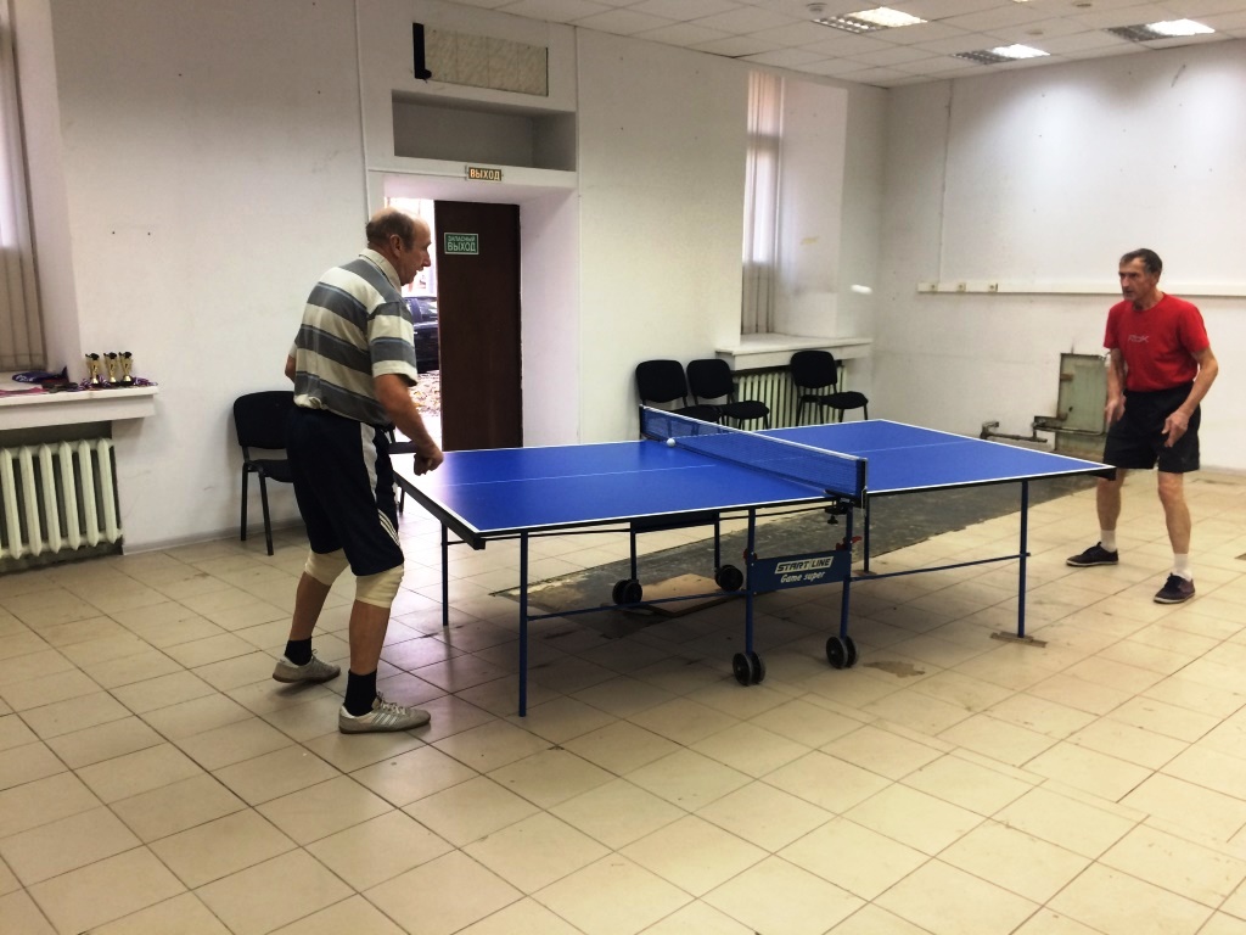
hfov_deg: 61.7
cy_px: 468
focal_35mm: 29
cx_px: 623
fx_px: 1044
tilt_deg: -11.9
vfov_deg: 48.2
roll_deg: +0.2
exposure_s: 1/33
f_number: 2.2
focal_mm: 4.15
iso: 100
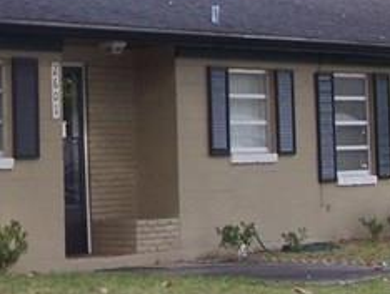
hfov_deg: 11.7
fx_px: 1872
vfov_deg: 8.9
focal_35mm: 166
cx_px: -28
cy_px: -53
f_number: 2.8
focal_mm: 6.3
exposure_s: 1/100
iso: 80
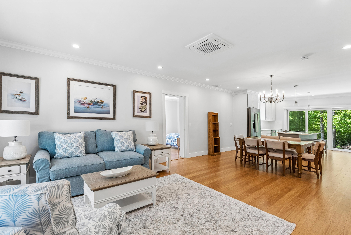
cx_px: 176
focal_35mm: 16
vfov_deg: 73.8
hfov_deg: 96.7
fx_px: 156
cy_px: 118
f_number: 7.1
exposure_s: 1/25
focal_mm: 16
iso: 320
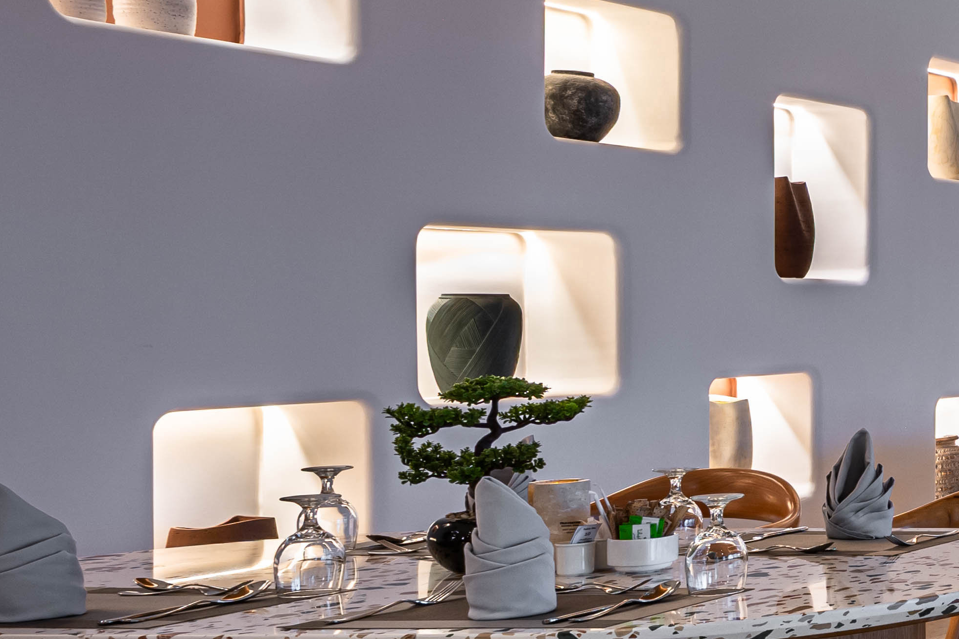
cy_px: 307
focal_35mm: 59
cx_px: 1922
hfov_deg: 19.2
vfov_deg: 23.0
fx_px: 1572
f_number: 11
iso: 100
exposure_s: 1.6
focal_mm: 14
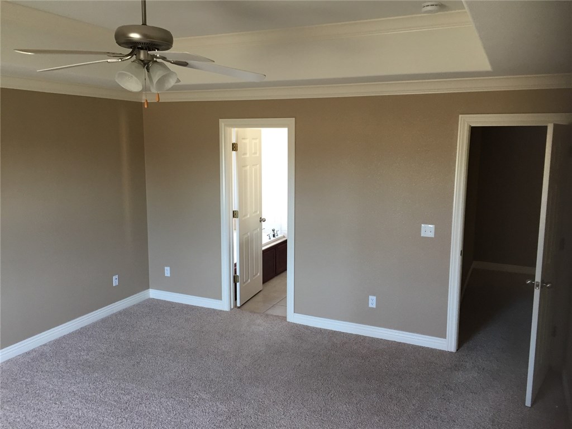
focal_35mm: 29
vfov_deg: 48.2
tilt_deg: -9.1
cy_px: 214
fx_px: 479
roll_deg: -0.1
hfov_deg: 61.7
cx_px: 286
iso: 100
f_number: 2.2
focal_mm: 4.15
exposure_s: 1/30
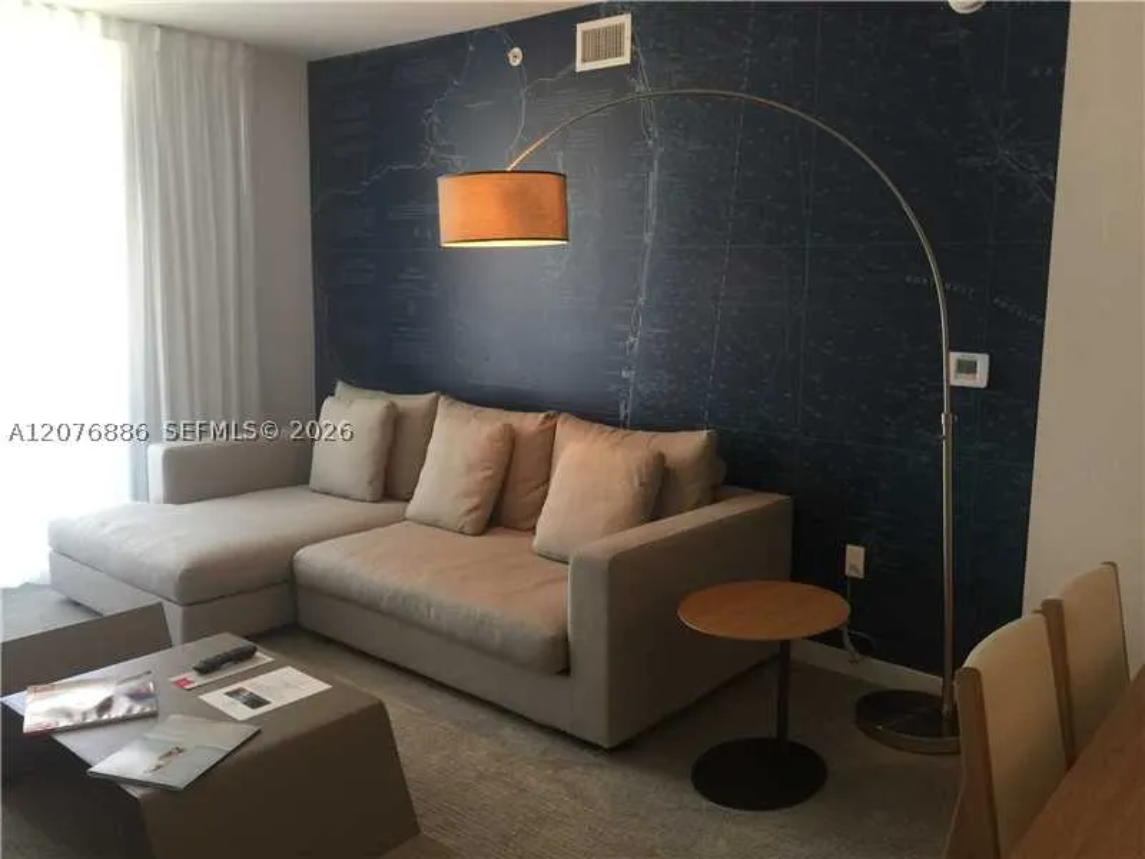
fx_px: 959
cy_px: 430
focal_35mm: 29
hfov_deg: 61.7
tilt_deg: -7.7
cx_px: 572
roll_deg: -2.4
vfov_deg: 48.2
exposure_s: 1/15
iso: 50
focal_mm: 4.15
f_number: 2.2
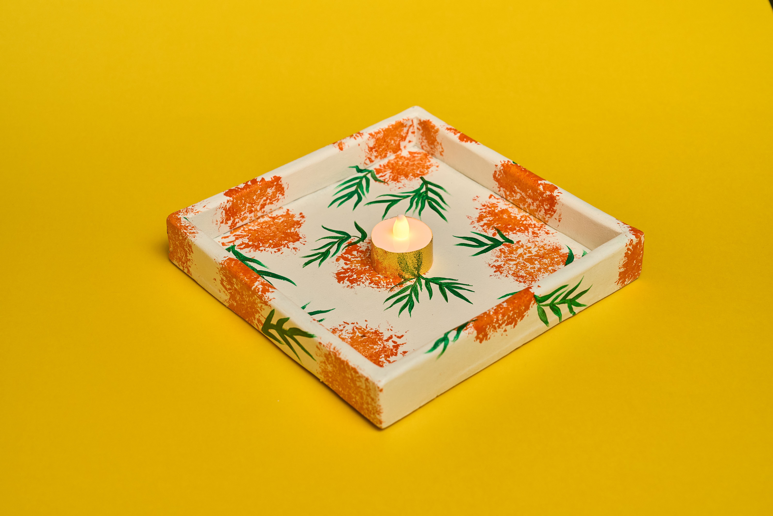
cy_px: 258
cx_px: 386
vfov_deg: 23.0
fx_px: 1267
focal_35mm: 59
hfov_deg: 33.9
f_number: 8
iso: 800
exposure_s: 1/100
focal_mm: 59
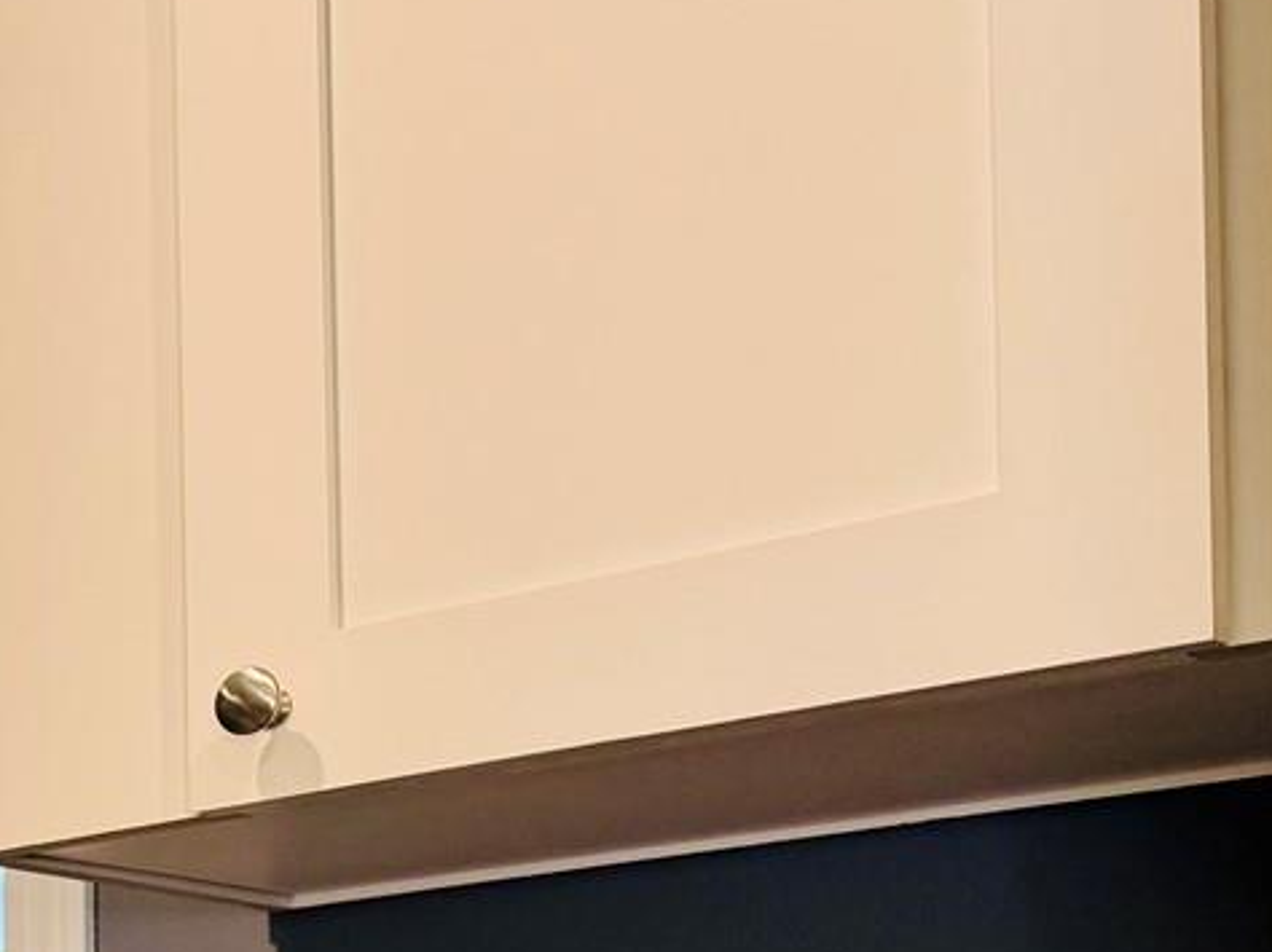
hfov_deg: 19.5
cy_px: 1439
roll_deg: +1.5
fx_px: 2975
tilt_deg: -0.9
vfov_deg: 16.5
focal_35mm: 81
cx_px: -865
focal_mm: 6.76
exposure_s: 1/120
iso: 100
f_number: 1.78
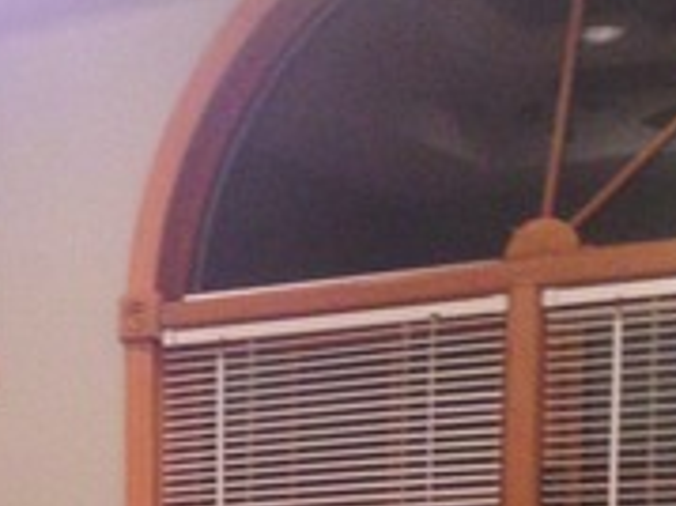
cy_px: 838
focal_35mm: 118
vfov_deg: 11.8
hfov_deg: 15.9
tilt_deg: -1.7
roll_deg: +0.3
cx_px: -174
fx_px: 2303
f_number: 2.4
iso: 250
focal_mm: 4.12
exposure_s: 1/20
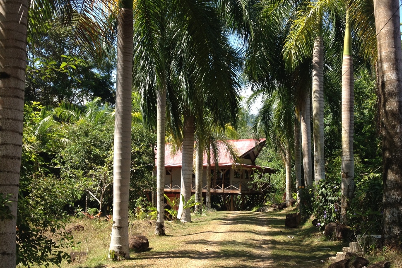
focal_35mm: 45
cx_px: 231
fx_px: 502
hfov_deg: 43.5
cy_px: 165
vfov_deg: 29.8
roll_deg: -0.7
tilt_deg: -0.2
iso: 50
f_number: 2.4
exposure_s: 1/575
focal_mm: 4.28
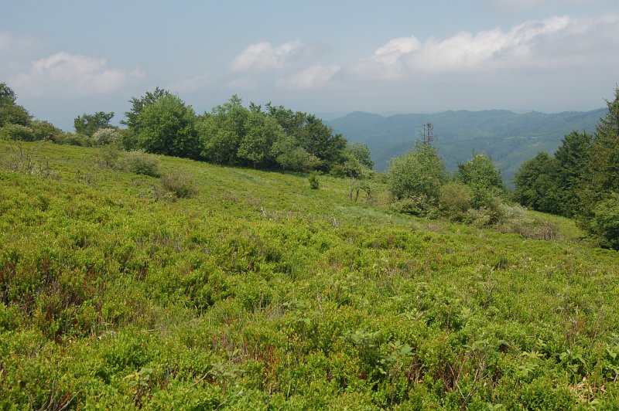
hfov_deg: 46.4
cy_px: 206
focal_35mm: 42
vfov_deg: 31.8
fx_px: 722
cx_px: 310
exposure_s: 1/100
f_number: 13
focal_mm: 28
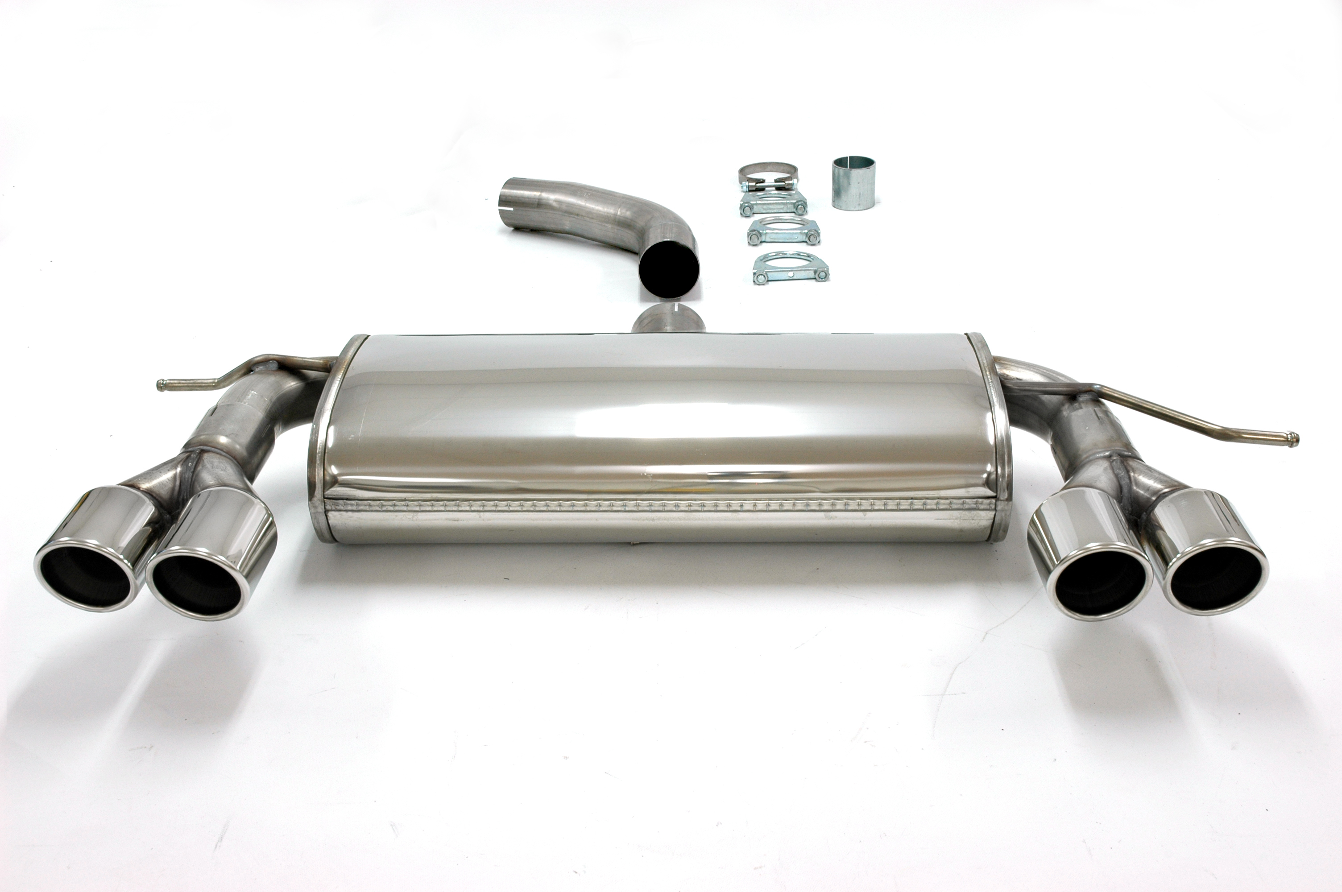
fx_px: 1732
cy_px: 446
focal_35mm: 46
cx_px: 671
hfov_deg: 42.4
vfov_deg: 28.9
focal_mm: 31
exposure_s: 1/4
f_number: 11
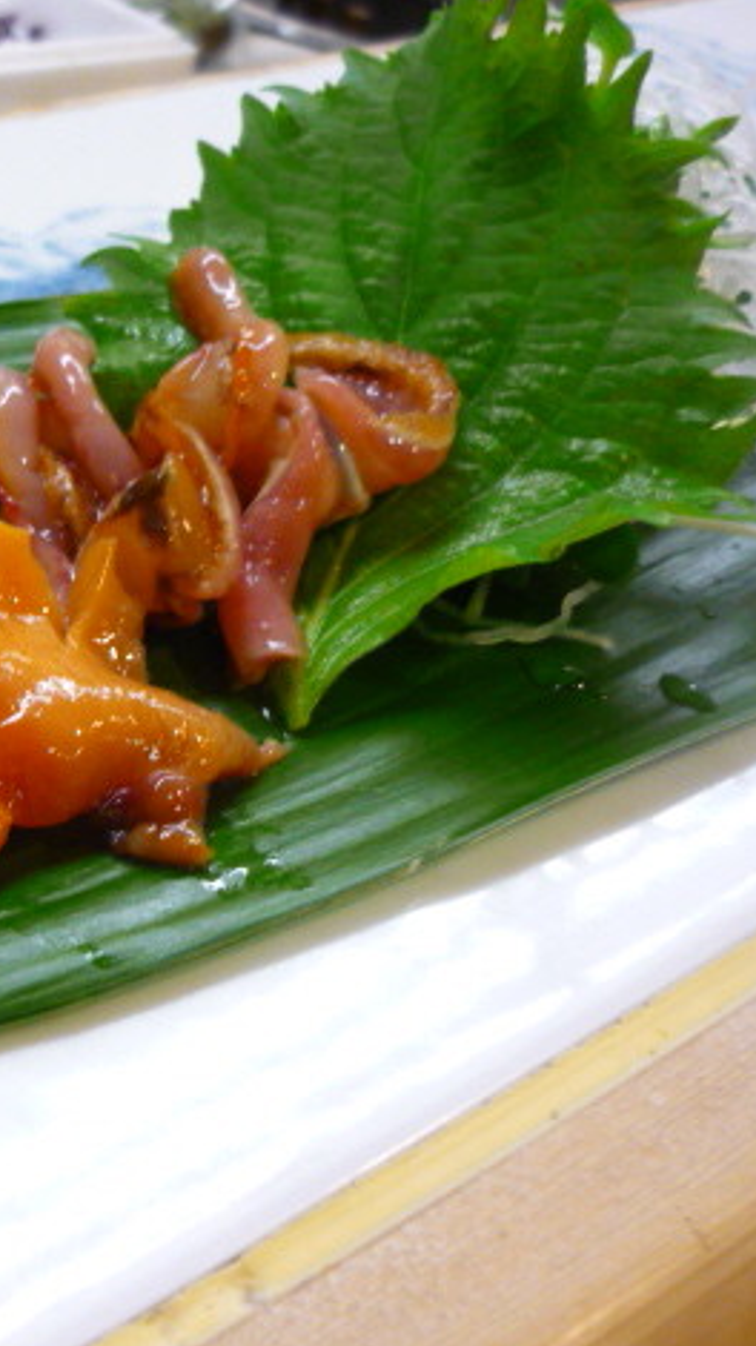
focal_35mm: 49
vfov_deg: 42.1
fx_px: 1748
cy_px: 662
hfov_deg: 23.3
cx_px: -11
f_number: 2.8
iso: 320
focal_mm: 5.5
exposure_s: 1/30
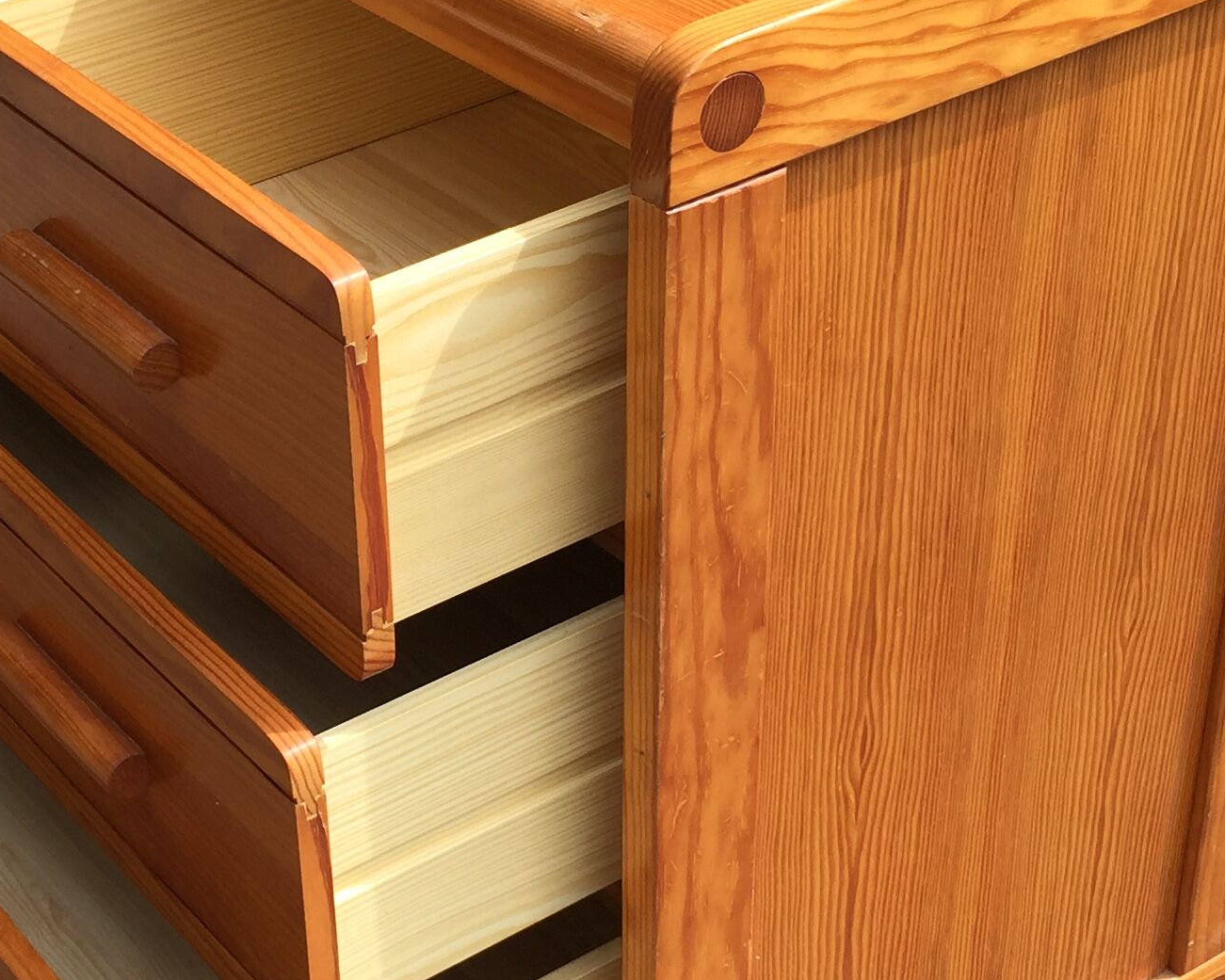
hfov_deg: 26.4
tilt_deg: -32.9
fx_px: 2574
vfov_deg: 21.6
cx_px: 290
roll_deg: +0.2
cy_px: 479
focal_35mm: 71
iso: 32
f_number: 2.2
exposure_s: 1/682
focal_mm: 4.15
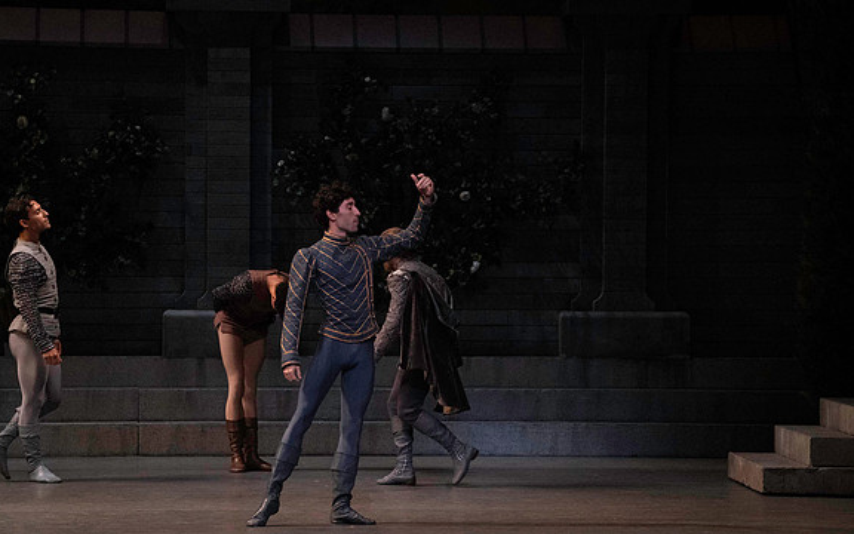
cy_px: 251
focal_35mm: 189
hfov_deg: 11.1
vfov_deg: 6.9
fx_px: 4399
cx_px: 427
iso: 16000
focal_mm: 184
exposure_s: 1/400
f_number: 11
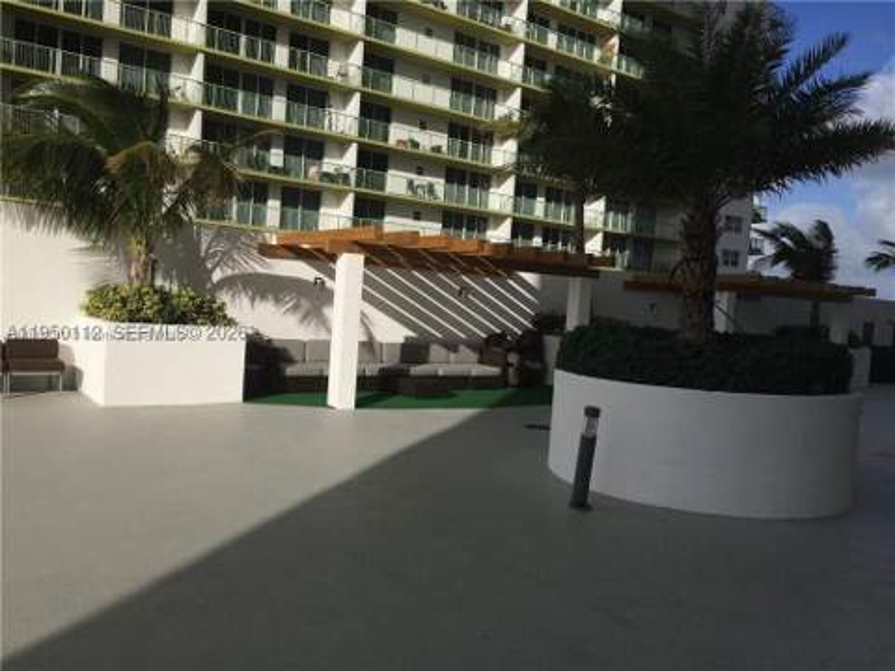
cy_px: 336
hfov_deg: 61.7
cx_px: 448
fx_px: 750
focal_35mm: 29
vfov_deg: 48.2
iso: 32
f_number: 2.2
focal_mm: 4.15
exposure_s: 1/4115
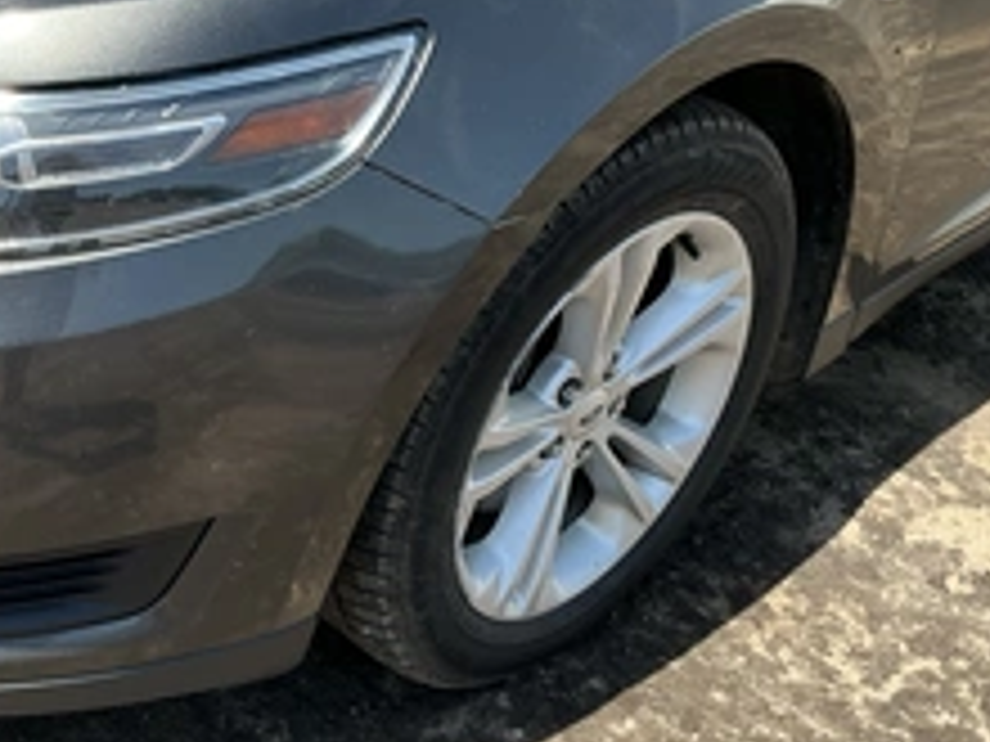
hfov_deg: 36.1
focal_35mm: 51
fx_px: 1459
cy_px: 360
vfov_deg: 28.6
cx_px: 184
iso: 25
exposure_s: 1/749
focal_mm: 3
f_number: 1.8
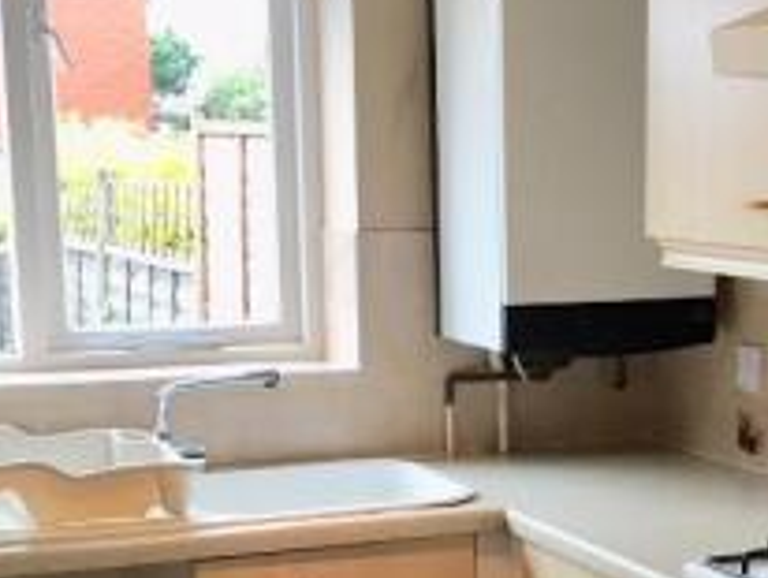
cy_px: 490
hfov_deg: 23.3
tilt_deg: -11.2
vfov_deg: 17.8
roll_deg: -0.9
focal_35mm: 82
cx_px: 665
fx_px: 1821
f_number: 2.2
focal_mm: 4.15
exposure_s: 1/33
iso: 25
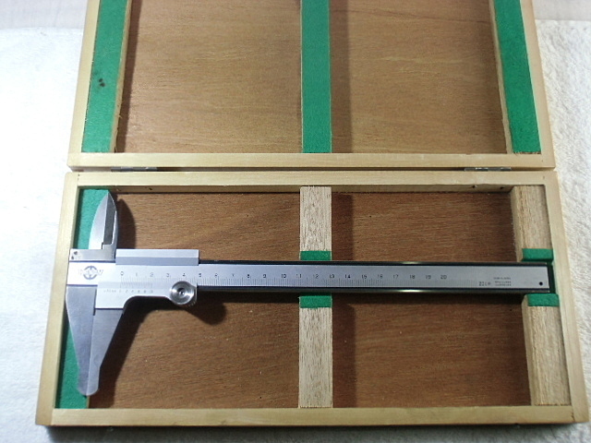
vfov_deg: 36.0
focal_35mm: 40
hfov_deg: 46.8
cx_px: 296
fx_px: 683
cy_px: 222
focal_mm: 7.15
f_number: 4
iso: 400
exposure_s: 1/80
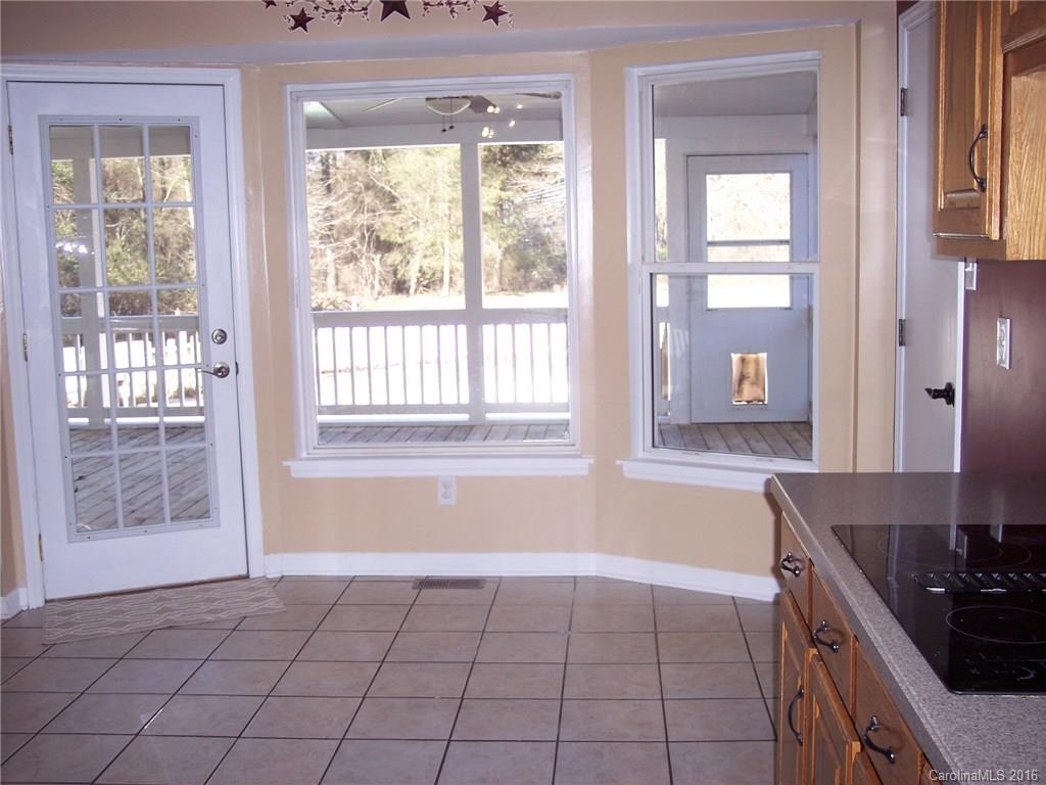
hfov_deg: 47.9
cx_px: 523
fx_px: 1178
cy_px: 392
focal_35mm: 39
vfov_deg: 36.8
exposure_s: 1/60
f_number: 2.8
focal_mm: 8
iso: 100
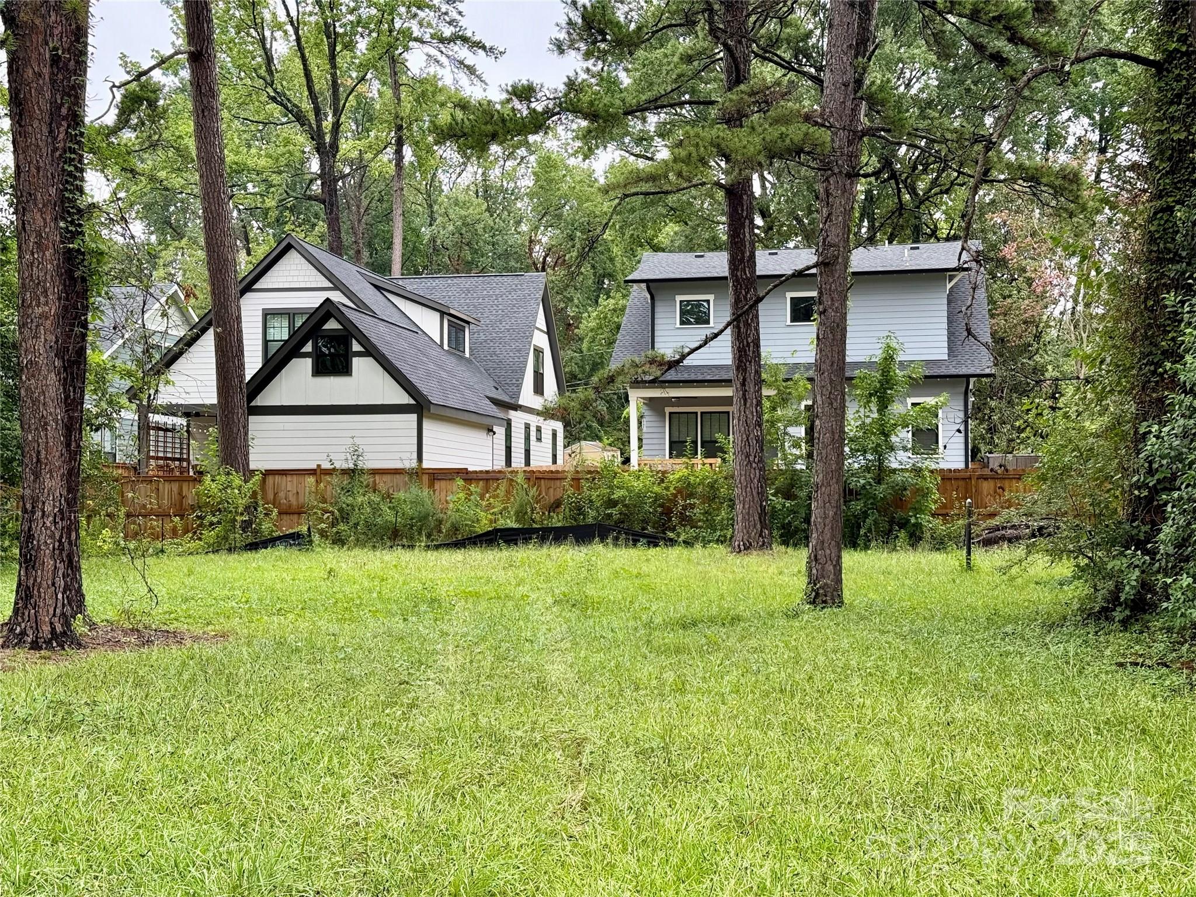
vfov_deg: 30.3
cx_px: 598
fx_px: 1658
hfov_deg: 39.7
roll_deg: +0.2
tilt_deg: +3.2
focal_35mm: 48
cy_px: 448
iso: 64
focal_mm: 6.76
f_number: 1.78
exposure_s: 1/282
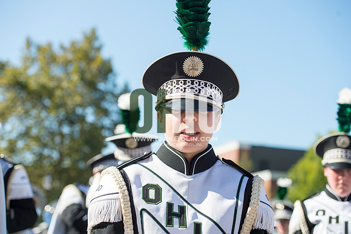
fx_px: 731
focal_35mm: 75
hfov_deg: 27.0
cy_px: 117
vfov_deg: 18.2
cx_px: 176
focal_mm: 75
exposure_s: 1/1000
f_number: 4.5
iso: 200
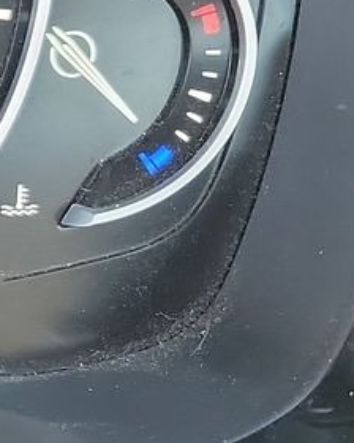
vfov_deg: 14.2
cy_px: 17
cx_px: -736
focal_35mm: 134
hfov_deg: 9.1
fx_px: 1755
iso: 314
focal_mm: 6.7
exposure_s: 1/59
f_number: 1.8
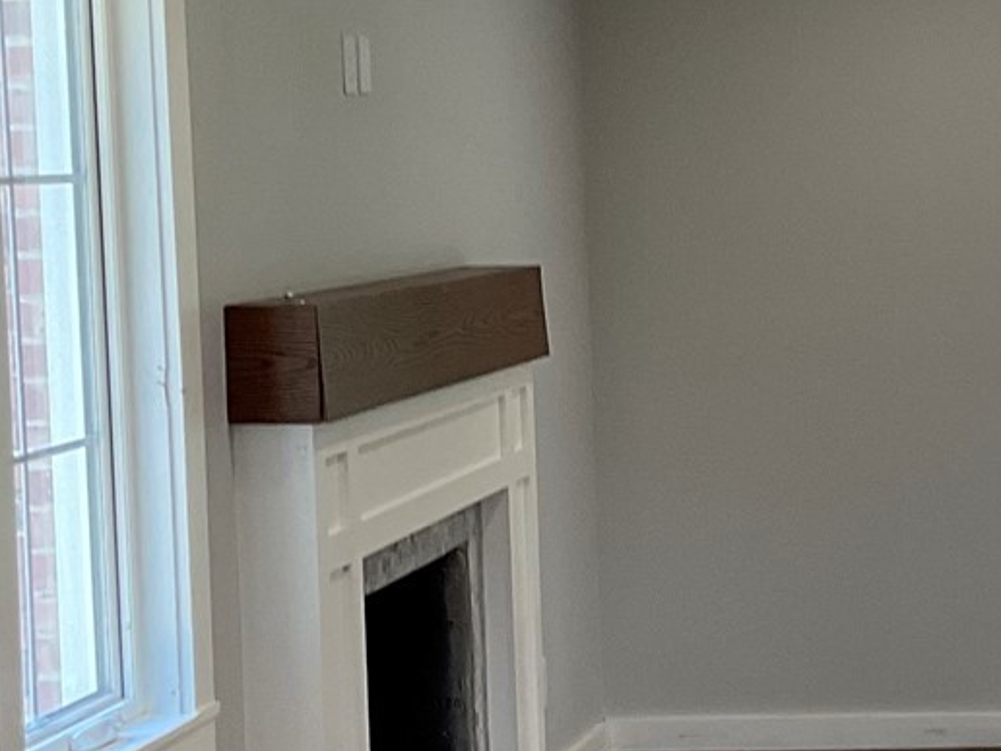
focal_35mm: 108
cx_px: 1269
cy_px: 448
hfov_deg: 17.2
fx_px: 3123
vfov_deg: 13.7
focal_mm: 3
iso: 40
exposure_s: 1/60
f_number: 1.8
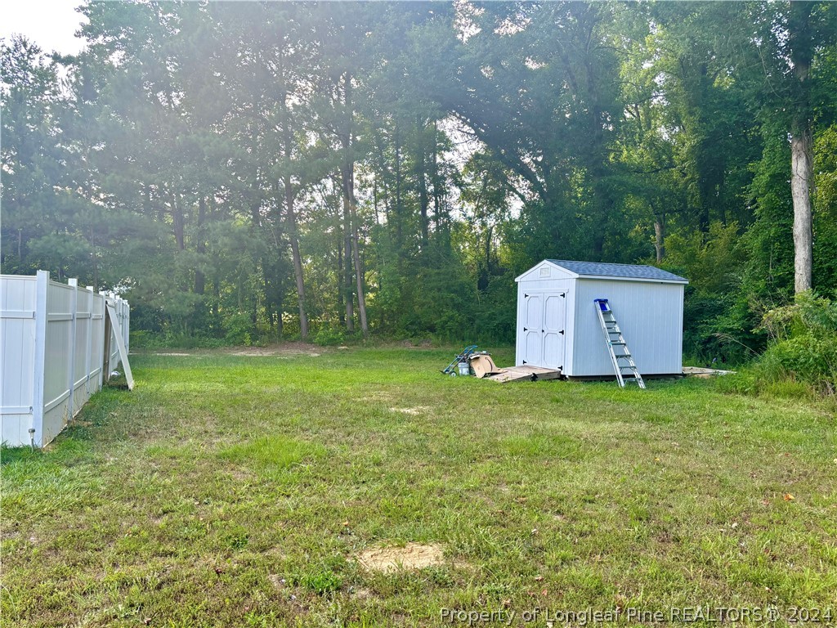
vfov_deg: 53.1
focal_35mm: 26
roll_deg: -0.5
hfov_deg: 67.3
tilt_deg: -0.1
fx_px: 629
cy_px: 314
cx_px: 418
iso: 50
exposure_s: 1/393
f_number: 1.6
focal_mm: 5.96
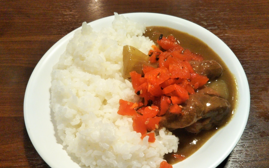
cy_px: 96
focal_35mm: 33
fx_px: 242
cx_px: 135
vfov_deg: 38.3
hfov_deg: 58.1
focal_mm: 4
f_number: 2.2
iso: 223
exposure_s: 1/28
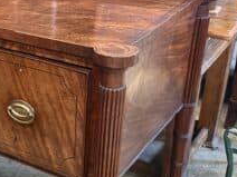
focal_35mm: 68
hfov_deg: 27.6
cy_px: 104
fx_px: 466
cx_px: 26
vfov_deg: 21.6
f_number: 1.78
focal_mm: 6.76
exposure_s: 1/40
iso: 800
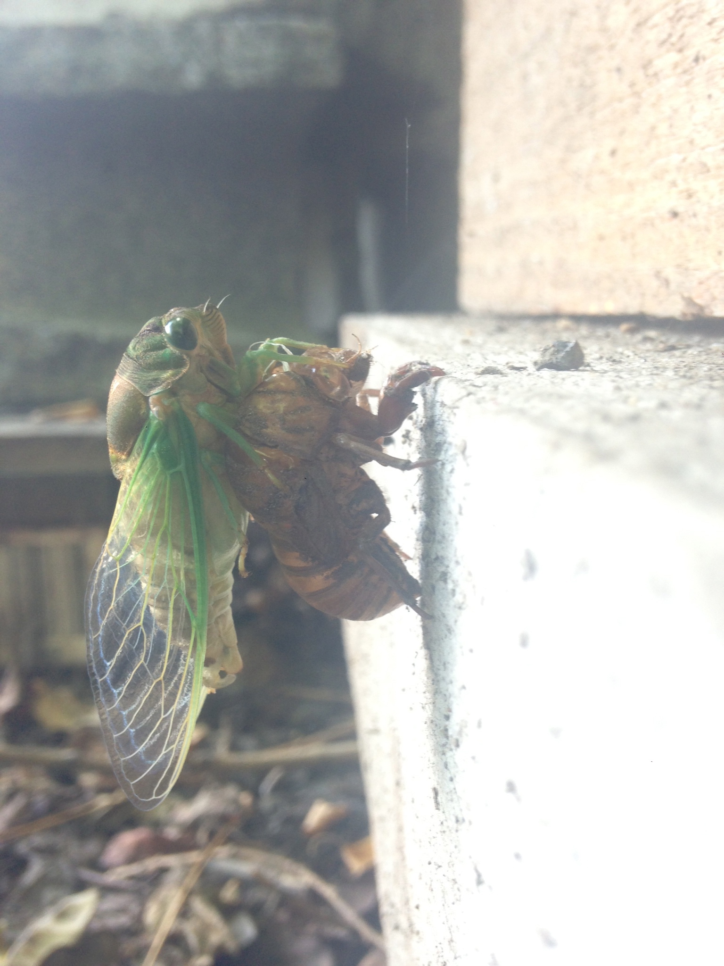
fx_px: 920
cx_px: 362
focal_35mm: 33
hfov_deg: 42.9
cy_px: 483
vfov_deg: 55.4
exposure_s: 1/20
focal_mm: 4.13
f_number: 2.4
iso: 80
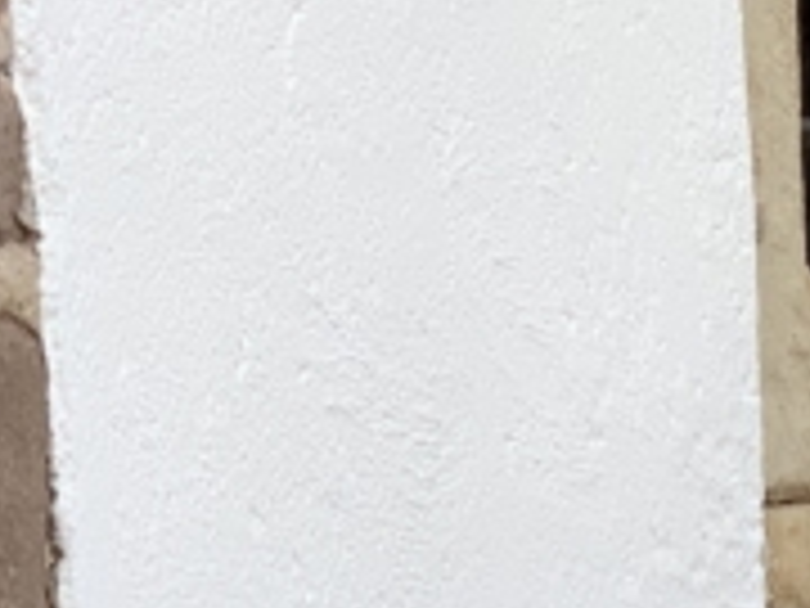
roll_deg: +1.4
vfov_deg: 5.0
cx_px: 698
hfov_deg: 6.7
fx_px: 6950
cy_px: 926
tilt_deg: -3.3
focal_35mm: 297
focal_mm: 6
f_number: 2.4
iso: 16
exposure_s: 1/122
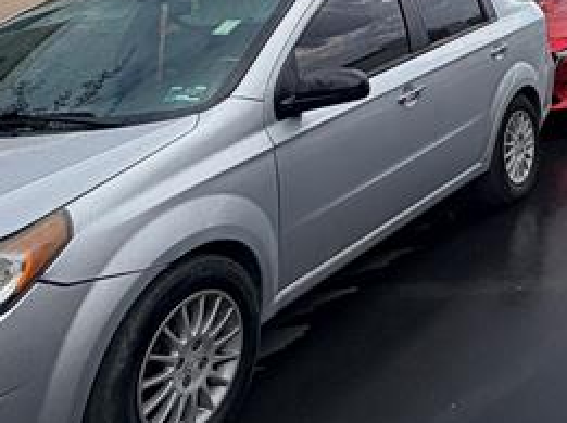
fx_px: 900
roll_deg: +2.1
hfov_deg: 25.9
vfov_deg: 23.2
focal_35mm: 55
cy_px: -139
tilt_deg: +4.8
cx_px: 852
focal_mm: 2.22
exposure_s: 1/853
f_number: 2.2
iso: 20
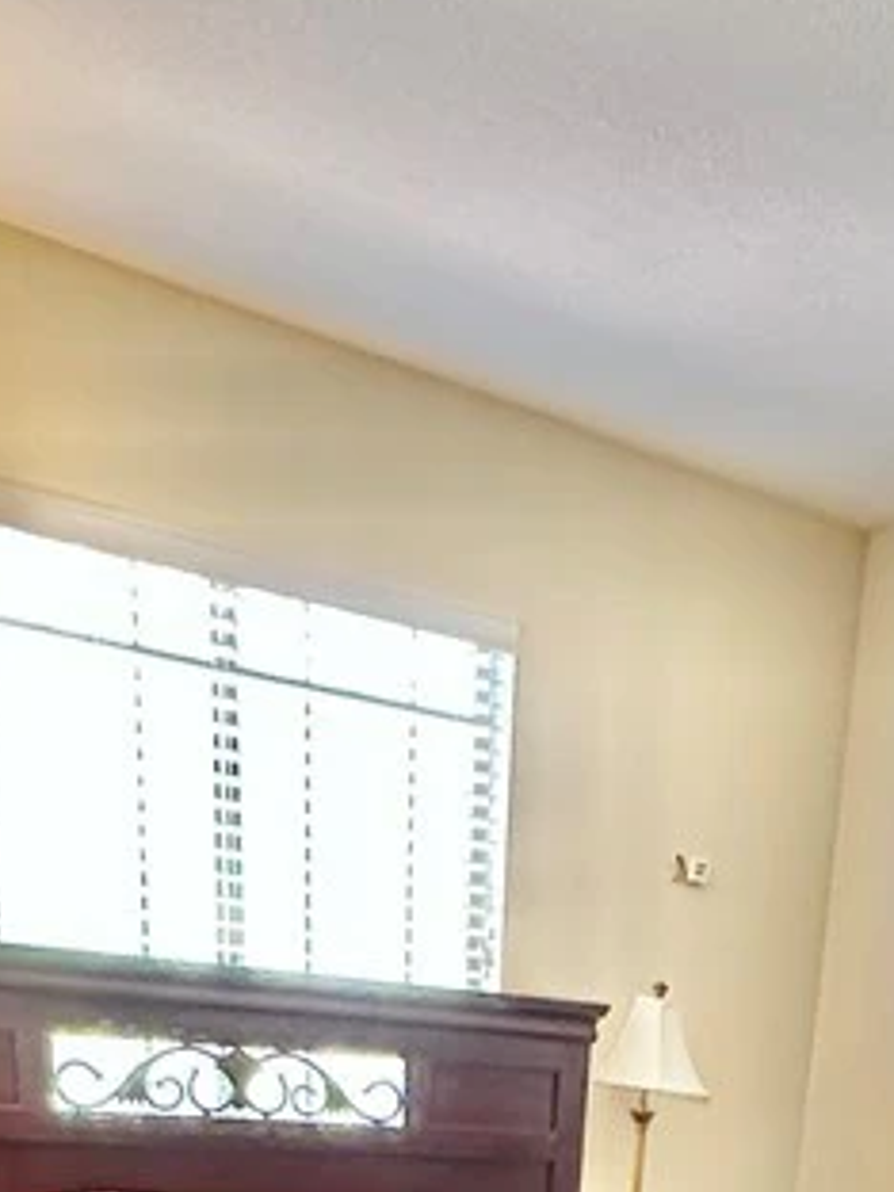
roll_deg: -7.4
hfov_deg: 30.6
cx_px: 734
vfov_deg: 30.0
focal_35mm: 46
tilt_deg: -21.5
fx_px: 1584
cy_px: 1654
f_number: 2.2
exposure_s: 1/60
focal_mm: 2.22
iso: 500
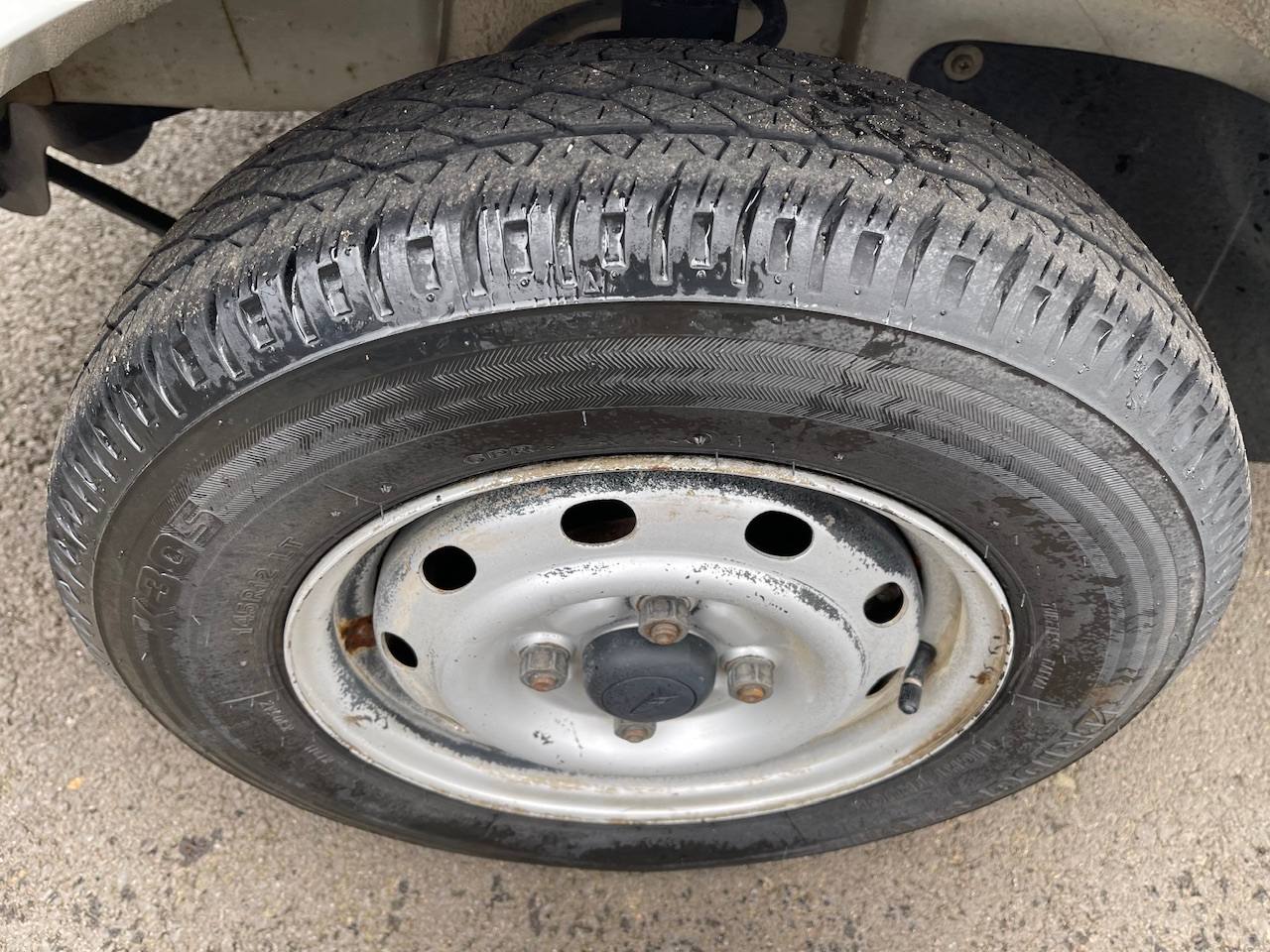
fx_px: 917
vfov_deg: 54.9
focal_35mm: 25
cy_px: 476
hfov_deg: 69.4
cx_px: 635
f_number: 1.6
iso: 64
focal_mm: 5.1
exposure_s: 1/121
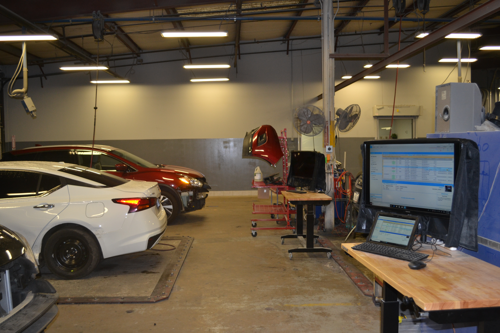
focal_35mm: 36
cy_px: 166
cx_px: 250
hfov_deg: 53.1
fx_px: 500
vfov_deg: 36.9
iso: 400
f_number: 4
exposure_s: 1/125
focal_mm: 24
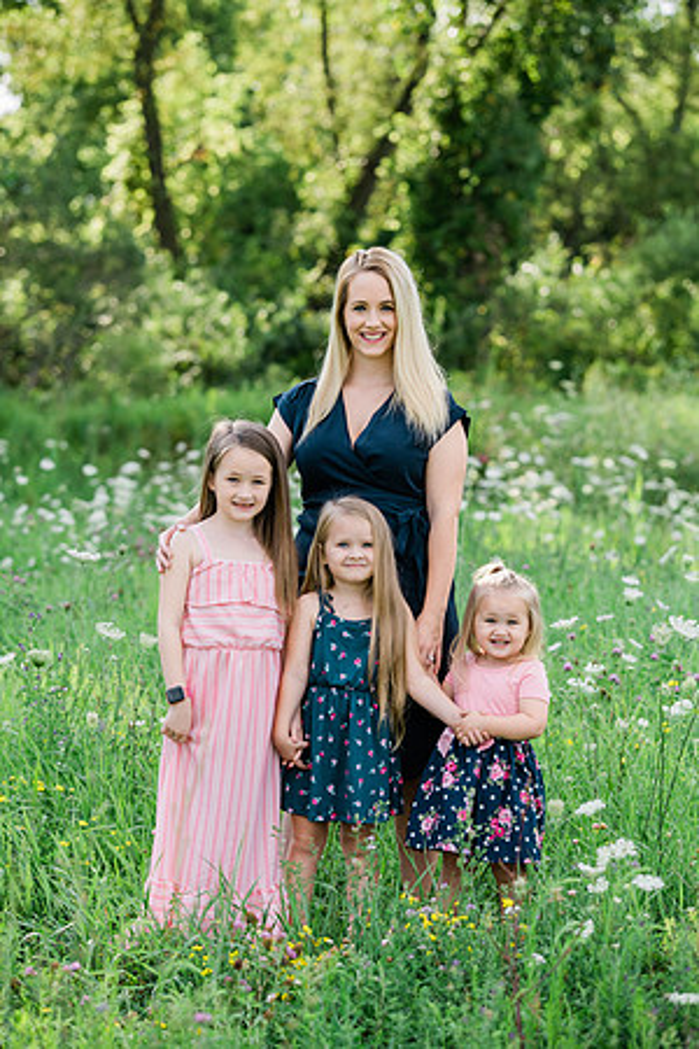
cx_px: 350
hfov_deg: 12.2
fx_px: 3262
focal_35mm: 112
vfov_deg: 18.3
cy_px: 524
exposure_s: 1/800
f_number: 4.5
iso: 250
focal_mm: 112
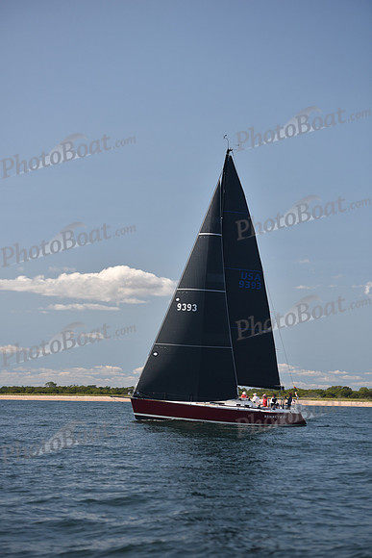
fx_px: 1518
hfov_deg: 14.0
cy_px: 279
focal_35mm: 98
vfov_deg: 20.8
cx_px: 186
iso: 250
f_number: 3.2
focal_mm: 98
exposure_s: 1/1600
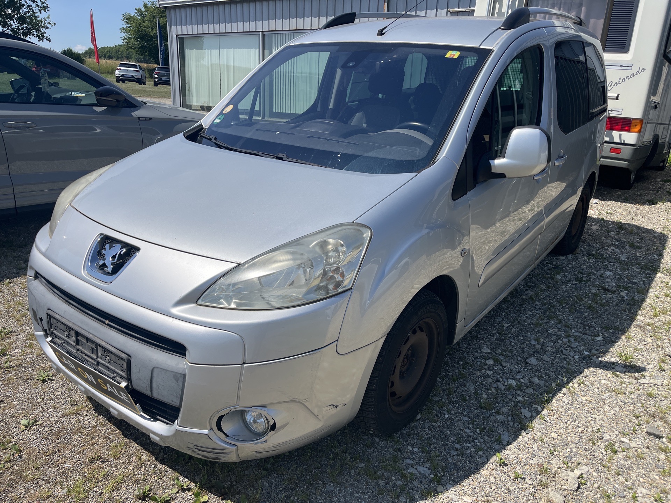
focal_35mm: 26
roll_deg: -2.3
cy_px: 252
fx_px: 504
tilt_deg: -16.9
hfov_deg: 67.3
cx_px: 336
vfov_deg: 53.1
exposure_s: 1/5556
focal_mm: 5.1
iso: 50
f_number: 1.6
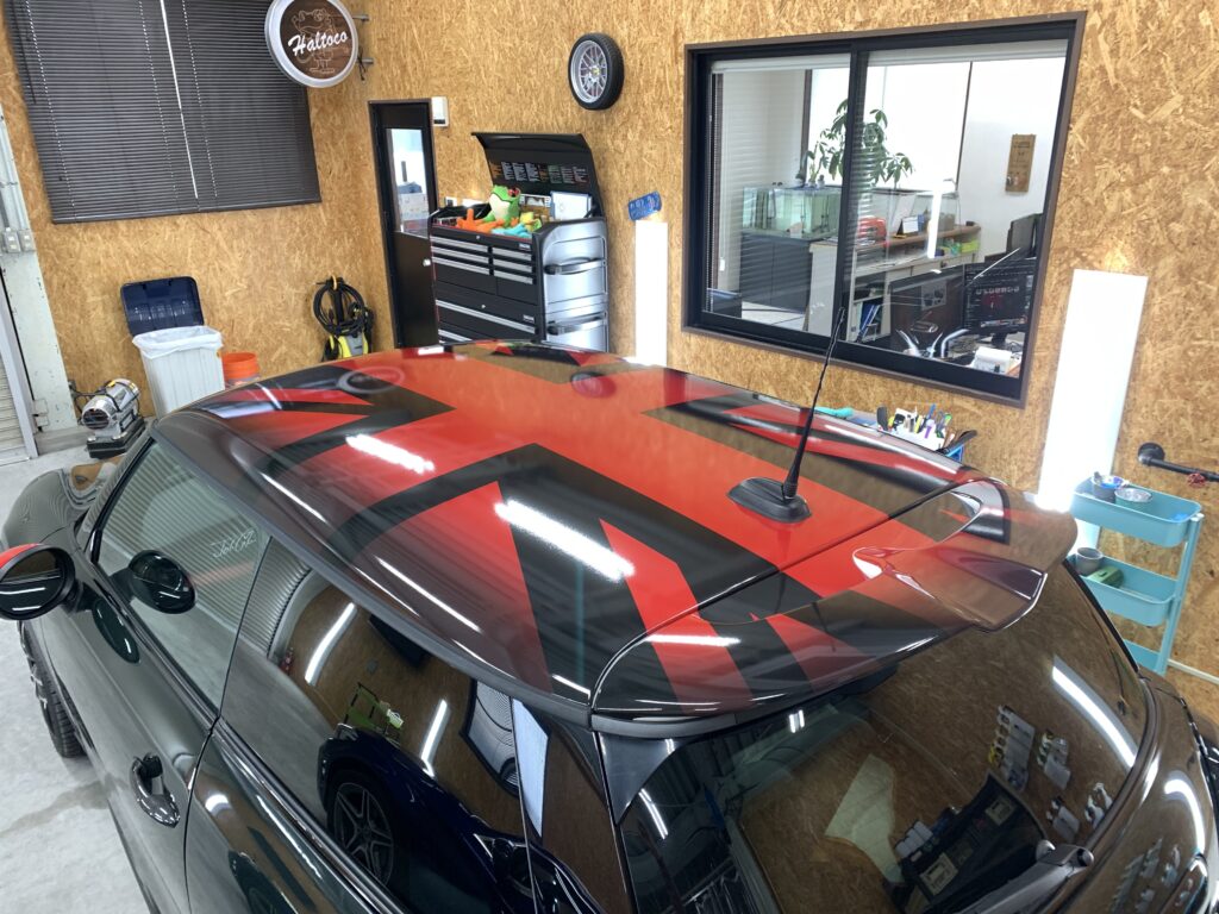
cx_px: 610
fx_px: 916
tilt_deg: -19.1
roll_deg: +0.3
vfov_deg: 53.1
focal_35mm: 26
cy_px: 457
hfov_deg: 67.3
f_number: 1.8
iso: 80
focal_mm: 4.25
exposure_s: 1/50
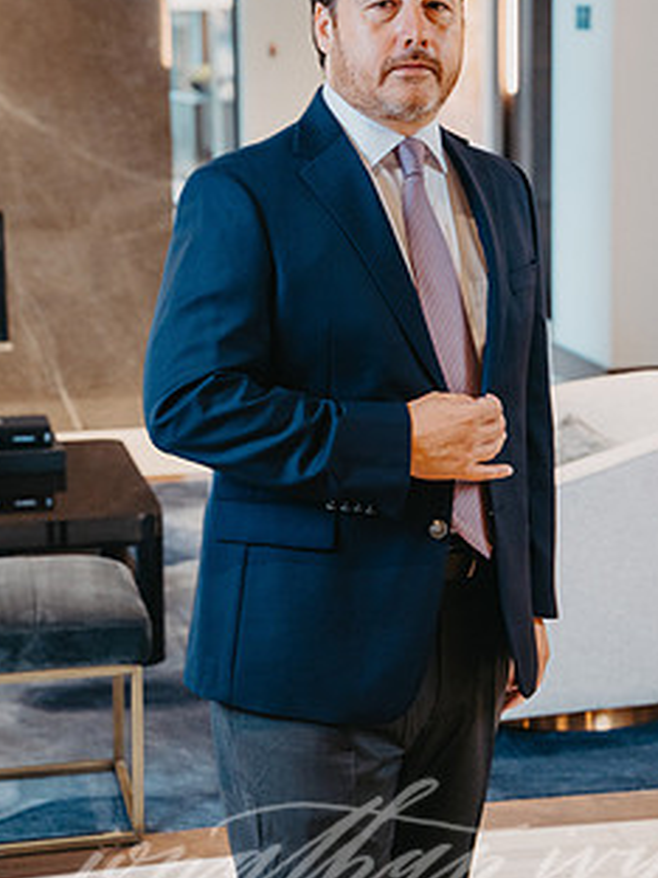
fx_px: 2458
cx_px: 354
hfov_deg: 15.2
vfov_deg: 20.2
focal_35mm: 97
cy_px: 343
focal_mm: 70
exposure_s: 1/100
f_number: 4.5
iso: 1000
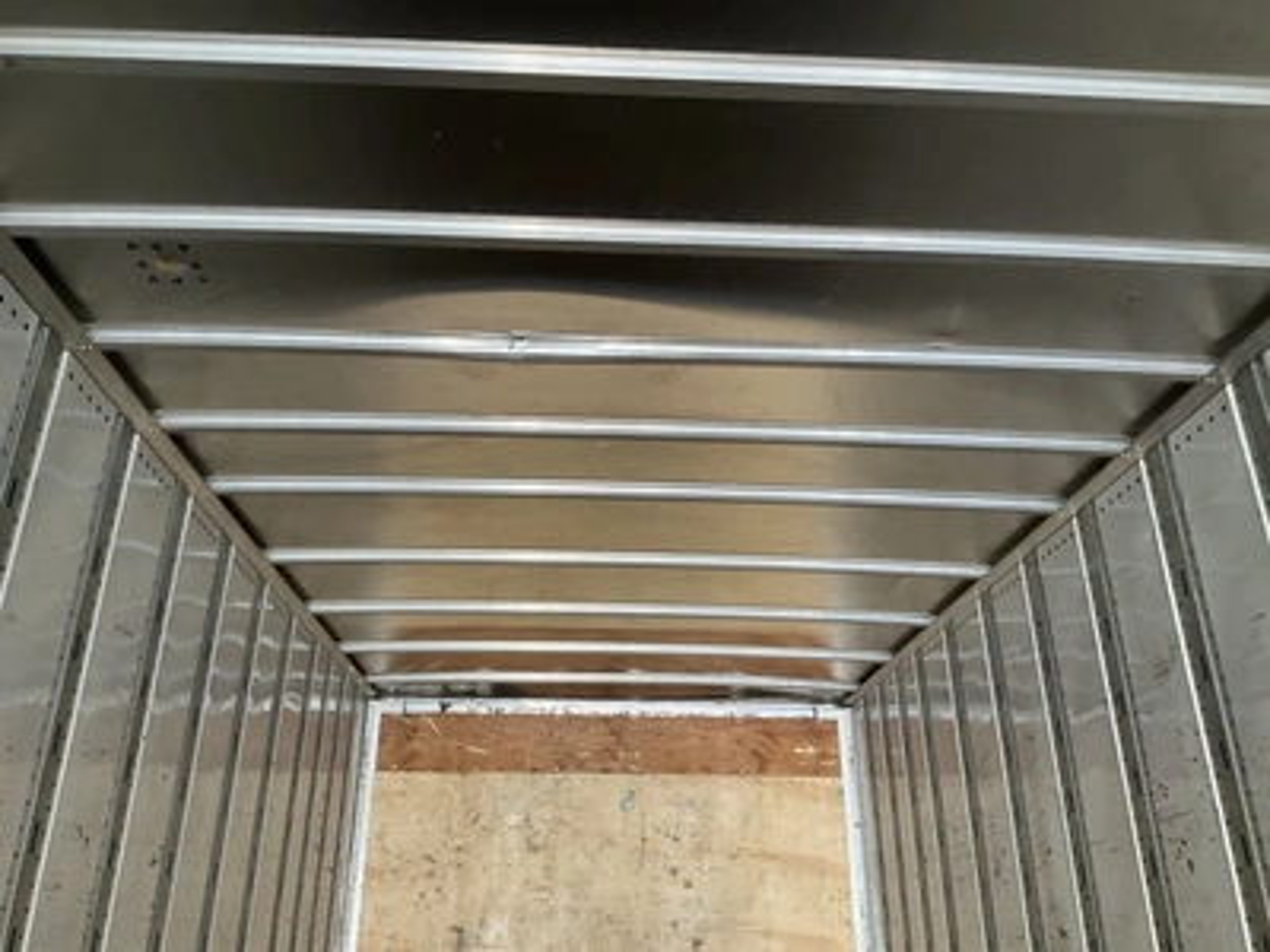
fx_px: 1064
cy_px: 476
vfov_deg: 48.2
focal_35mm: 29
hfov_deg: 61.7
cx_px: 635
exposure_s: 1/60
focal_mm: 3
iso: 100
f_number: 1.8
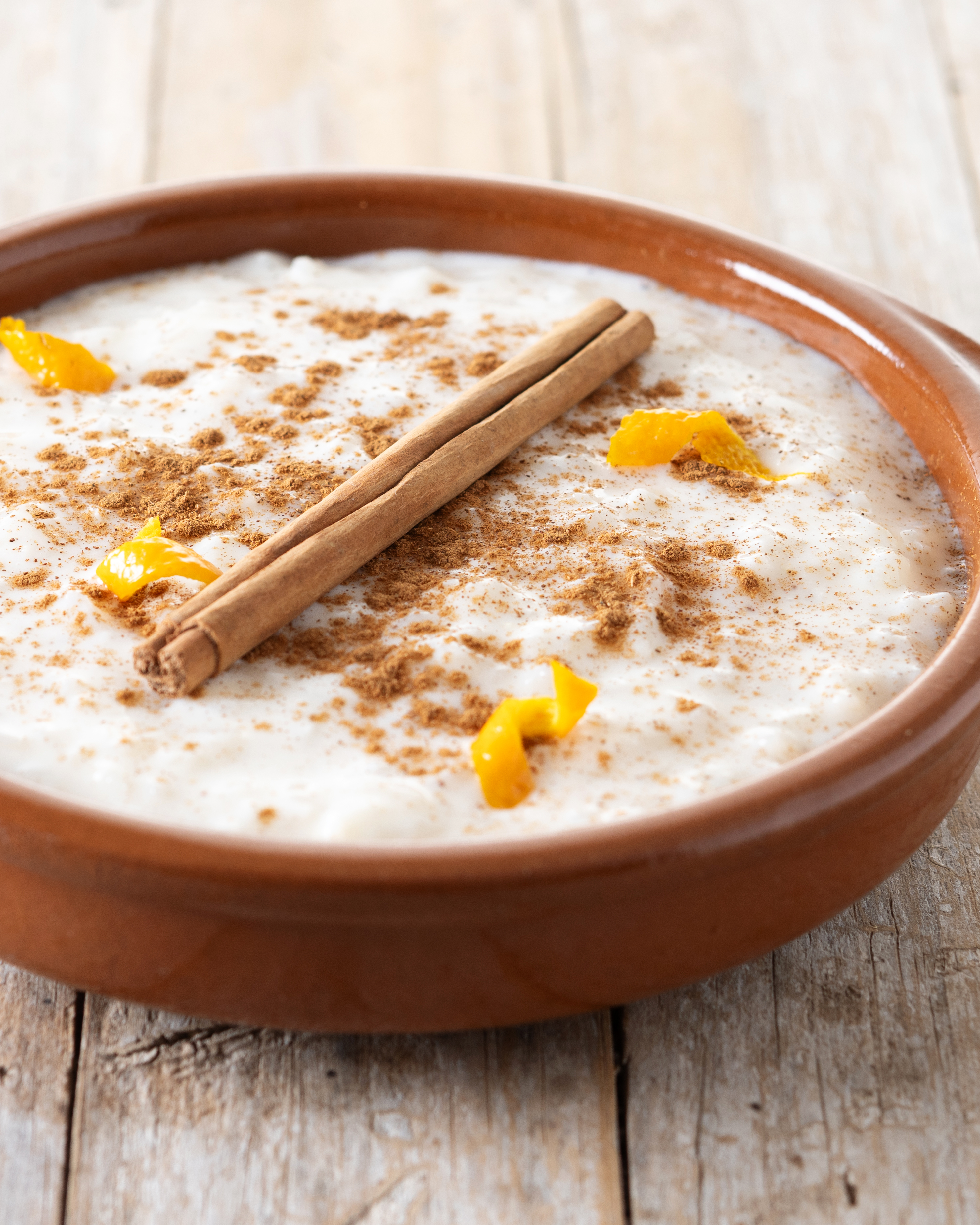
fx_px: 4605
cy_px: 613
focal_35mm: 127
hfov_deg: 12.1
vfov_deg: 15.2
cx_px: 324
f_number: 6.3
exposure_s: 1/200
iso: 100
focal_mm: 60
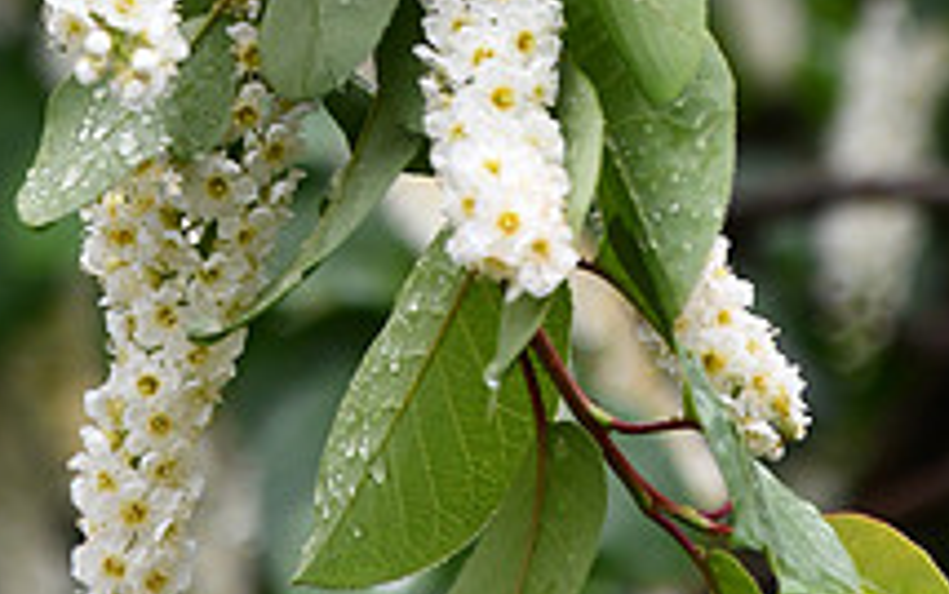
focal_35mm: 559
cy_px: -355
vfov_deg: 2.3
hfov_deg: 3.8
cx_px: 290
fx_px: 14465
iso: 800
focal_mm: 135
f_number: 5.6
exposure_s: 1/400
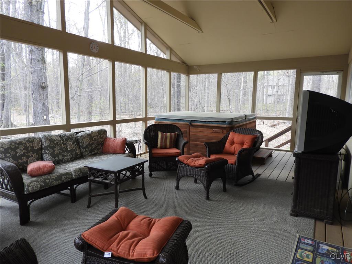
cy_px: 132
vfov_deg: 56.8
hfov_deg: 71.6
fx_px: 244
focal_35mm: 24
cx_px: 176
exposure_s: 1/30
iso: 110
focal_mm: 4.3
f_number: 3.3
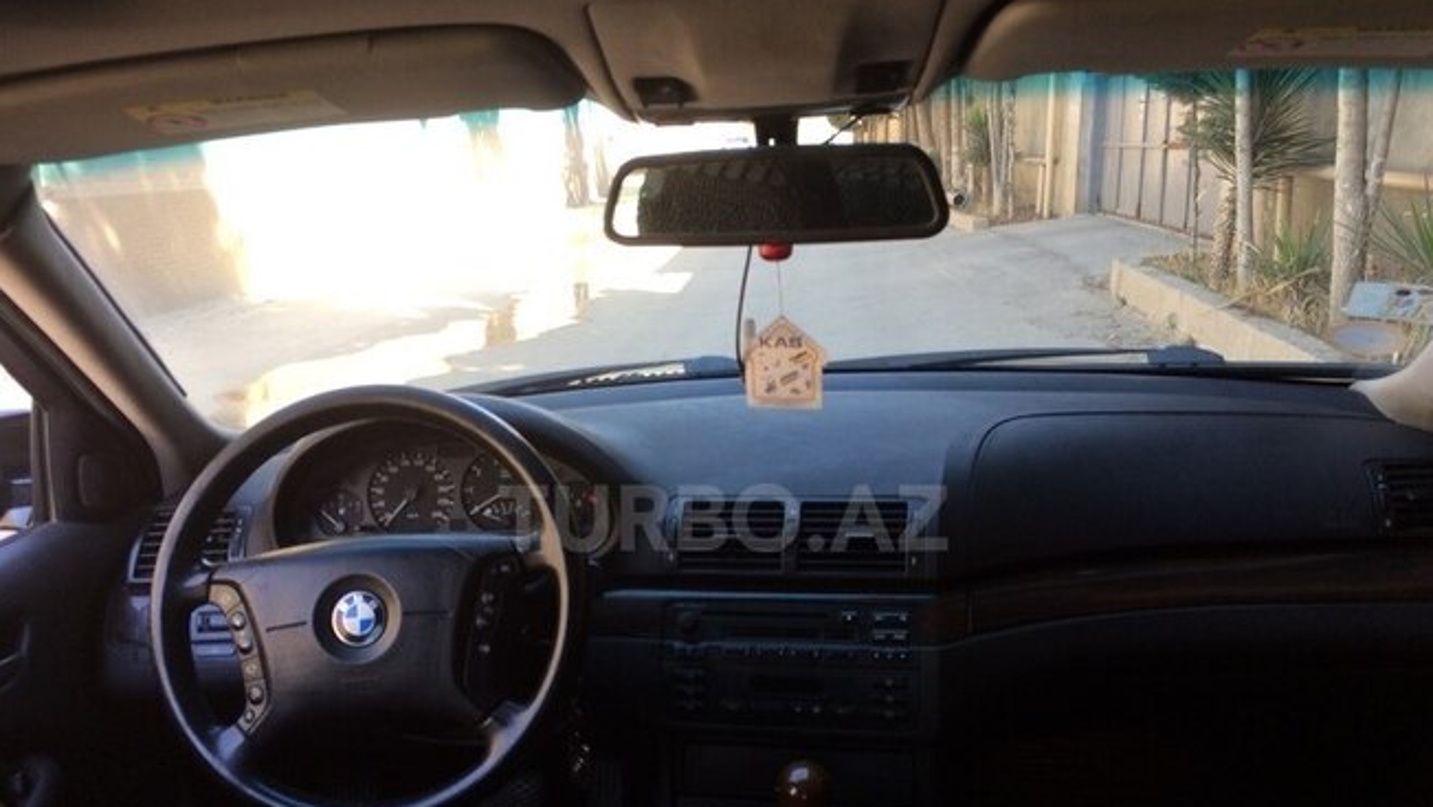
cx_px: 723
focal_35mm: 32
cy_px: 518
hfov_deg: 61.0
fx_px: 1216
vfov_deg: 36.4
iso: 40
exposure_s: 1/100
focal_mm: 4.15
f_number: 2.2
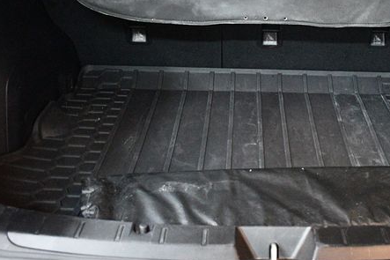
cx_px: 262
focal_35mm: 52
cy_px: 85
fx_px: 563
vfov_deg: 25.8
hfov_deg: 37.8
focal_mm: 24
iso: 9000
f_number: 3.8
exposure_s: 1/60
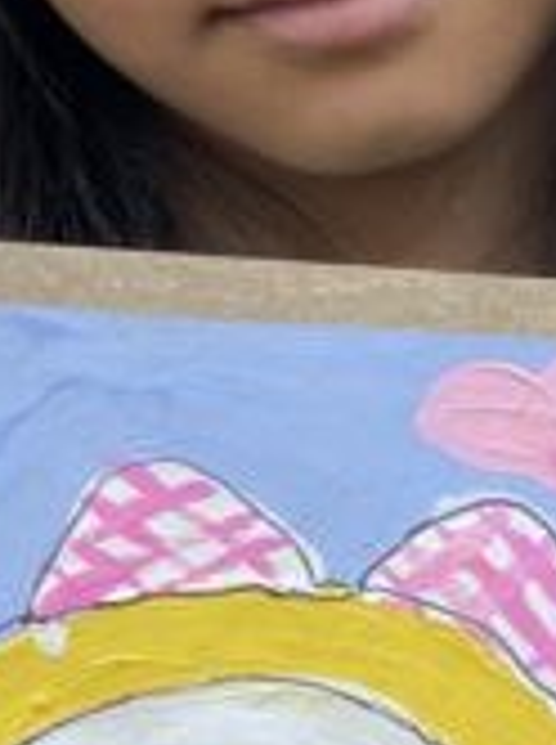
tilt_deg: -4.6
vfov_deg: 12.5
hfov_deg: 9.4
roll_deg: +4.5
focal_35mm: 157
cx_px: 399
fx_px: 3371
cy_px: 700
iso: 80
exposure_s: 1/100
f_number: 1.6
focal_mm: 4.2
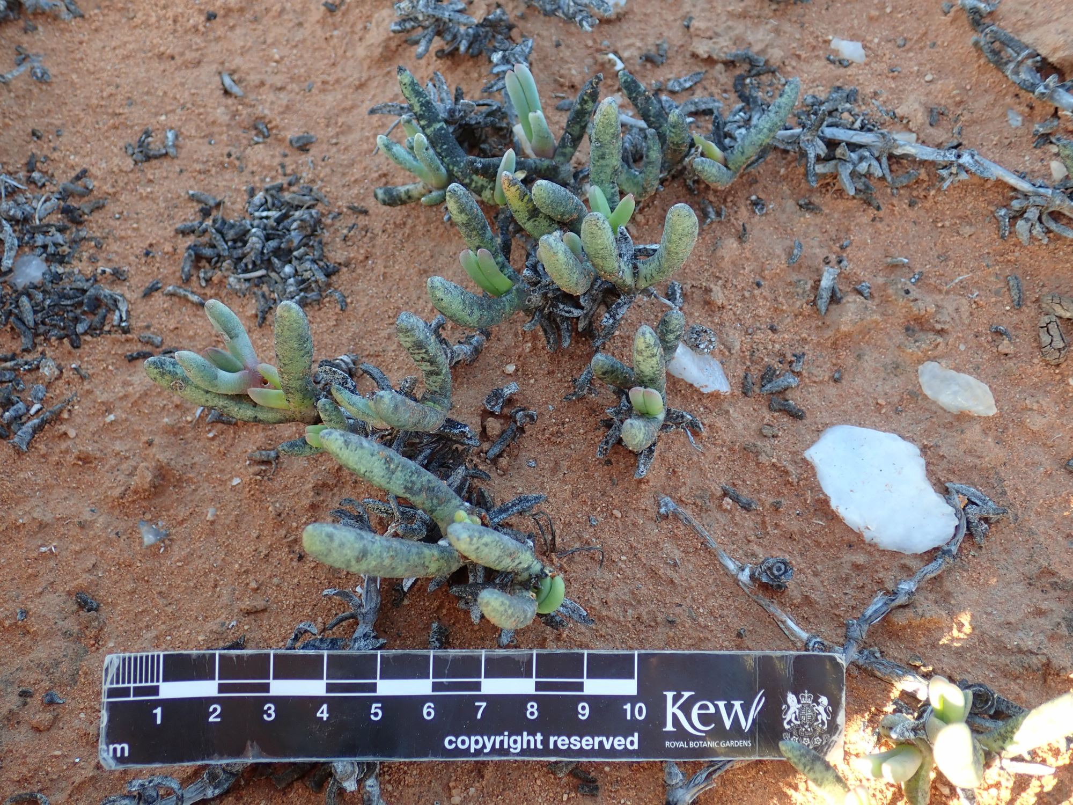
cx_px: 536
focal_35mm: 35
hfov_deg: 52.6
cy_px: 402
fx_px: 1085
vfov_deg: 40.7
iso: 125
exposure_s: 1/60
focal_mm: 6.42
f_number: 2.6
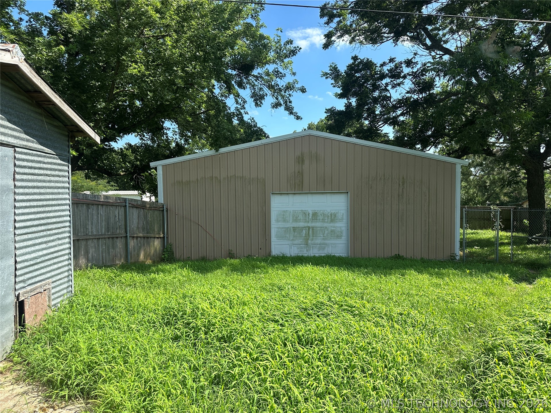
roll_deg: +0.5
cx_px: 276
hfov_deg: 71.6
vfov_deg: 56.8
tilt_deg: -1.7
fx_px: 382
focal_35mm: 24
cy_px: 206
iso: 80
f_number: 1.78
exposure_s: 1/1949
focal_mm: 6.86
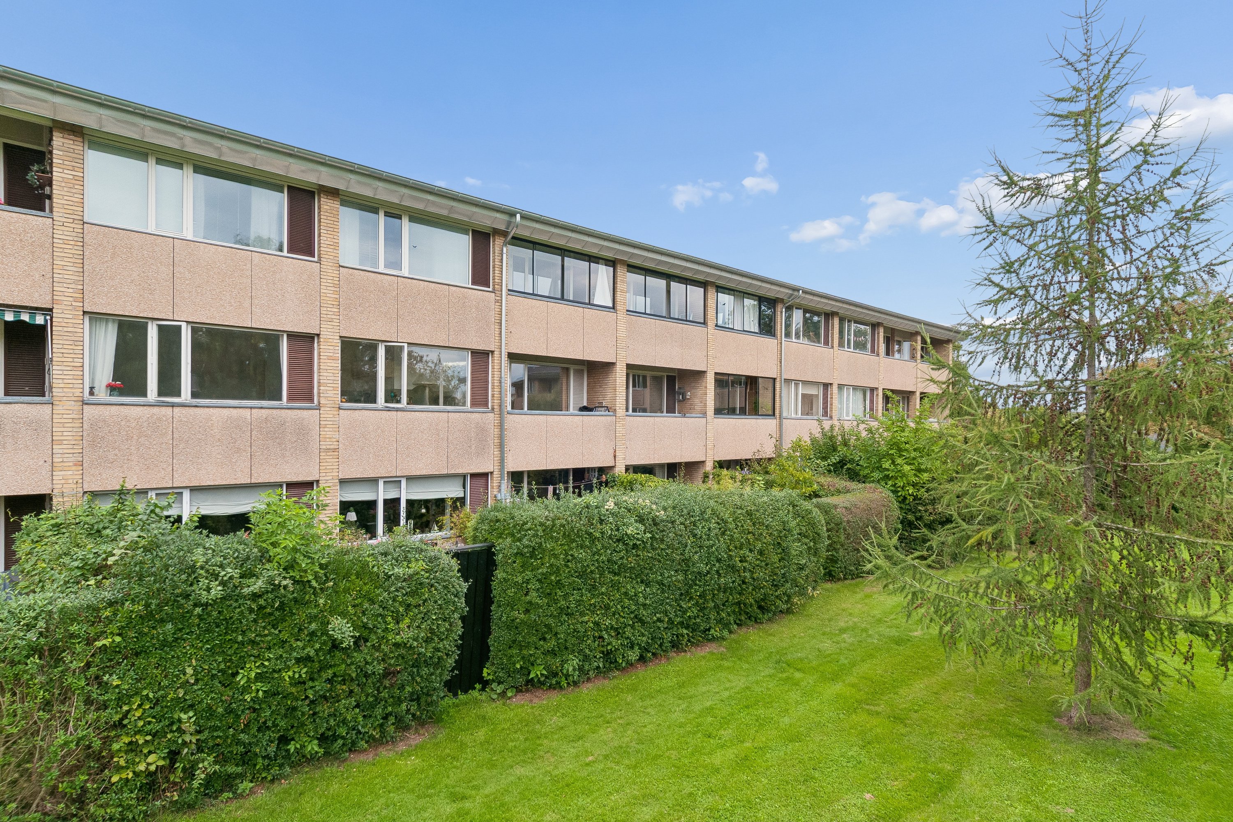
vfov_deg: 67.4
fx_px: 616
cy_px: 411
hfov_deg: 90.0
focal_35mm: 18
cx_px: 616
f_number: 8
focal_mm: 12
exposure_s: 1/160
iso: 200
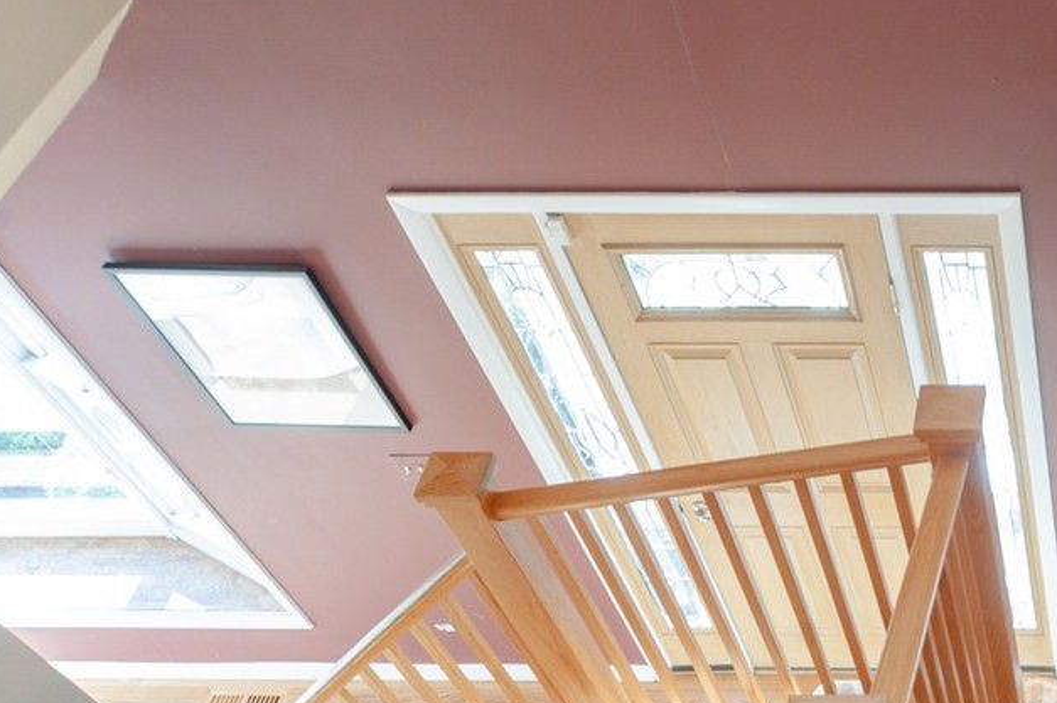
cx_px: 1145
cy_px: 813
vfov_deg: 27.3
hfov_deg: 37.7
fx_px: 1291
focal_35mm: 44
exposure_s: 1/8
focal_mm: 17
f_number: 8
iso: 200
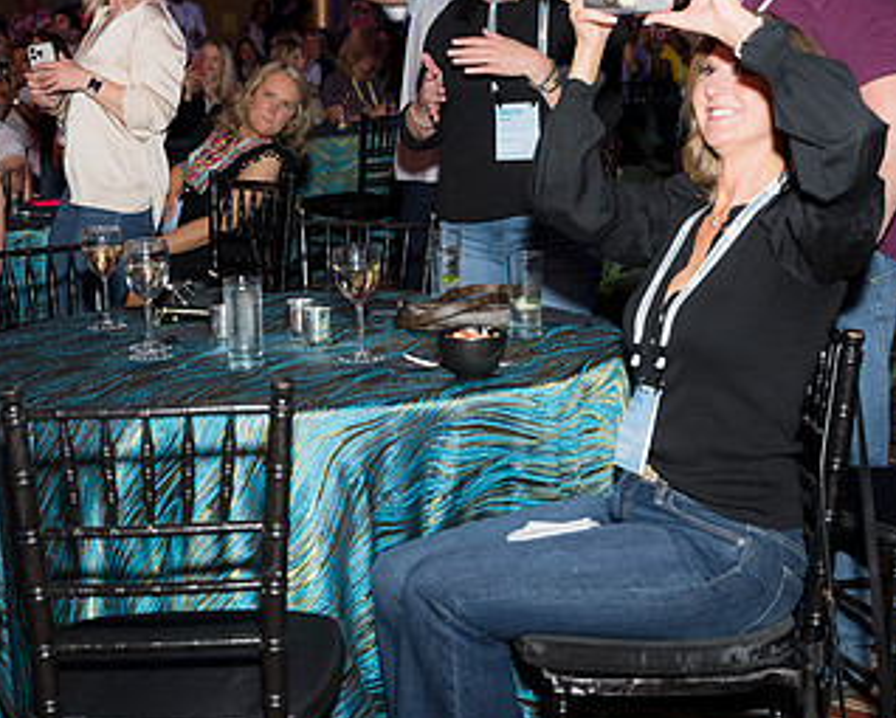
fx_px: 1858
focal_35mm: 70
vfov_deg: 21.8
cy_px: 213
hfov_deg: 27.1
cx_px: 415
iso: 800
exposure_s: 1/100
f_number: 4
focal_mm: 39
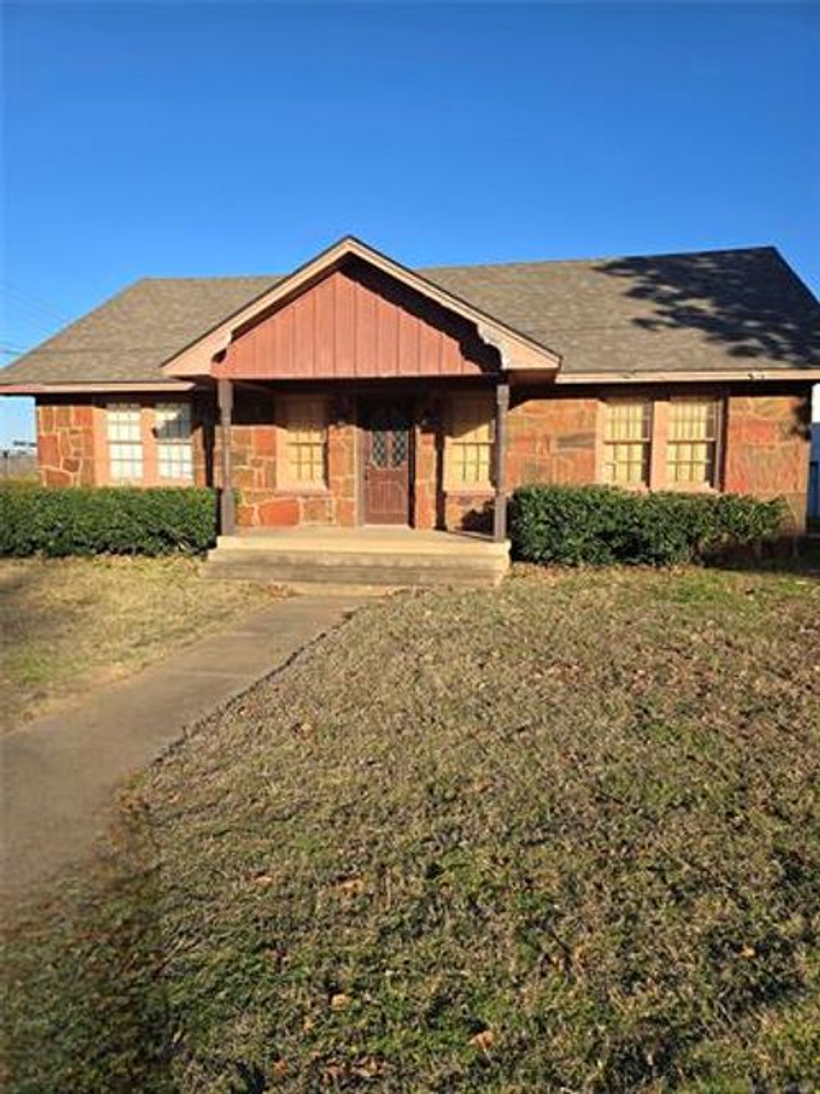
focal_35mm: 23
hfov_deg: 58.9
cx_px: 410
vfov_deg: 73.9
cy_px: 547
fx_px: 727
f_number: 1.7
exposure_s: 1/588
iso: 12
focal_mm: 6.3
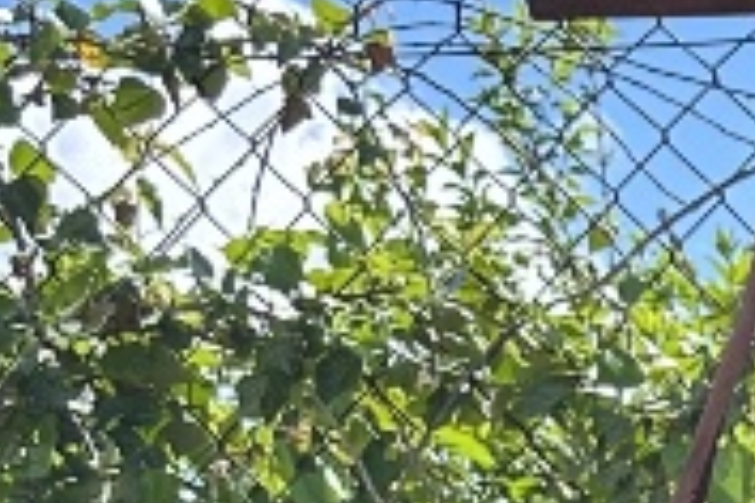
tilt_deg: -7.5
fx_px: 3544
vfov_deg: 7.0
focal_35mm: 169
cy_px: 1671
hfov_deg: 10.7
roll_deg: -0.7
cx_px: 1702
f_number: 1.78
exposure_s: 1/1664
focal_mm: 6.86
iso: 80
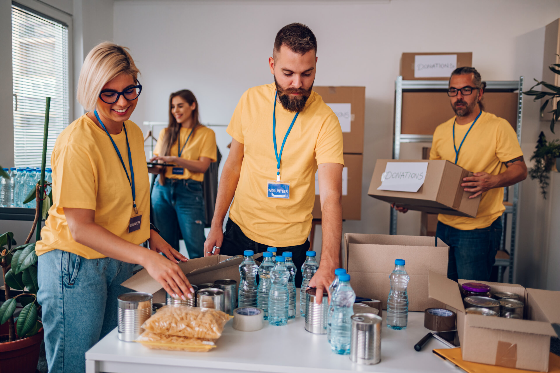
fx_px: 544
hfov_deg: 54.5
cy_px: 186
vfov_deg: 37.8
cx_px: 280
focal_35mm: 35
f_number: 1.8
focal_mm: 35
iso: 200
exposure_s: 1/125
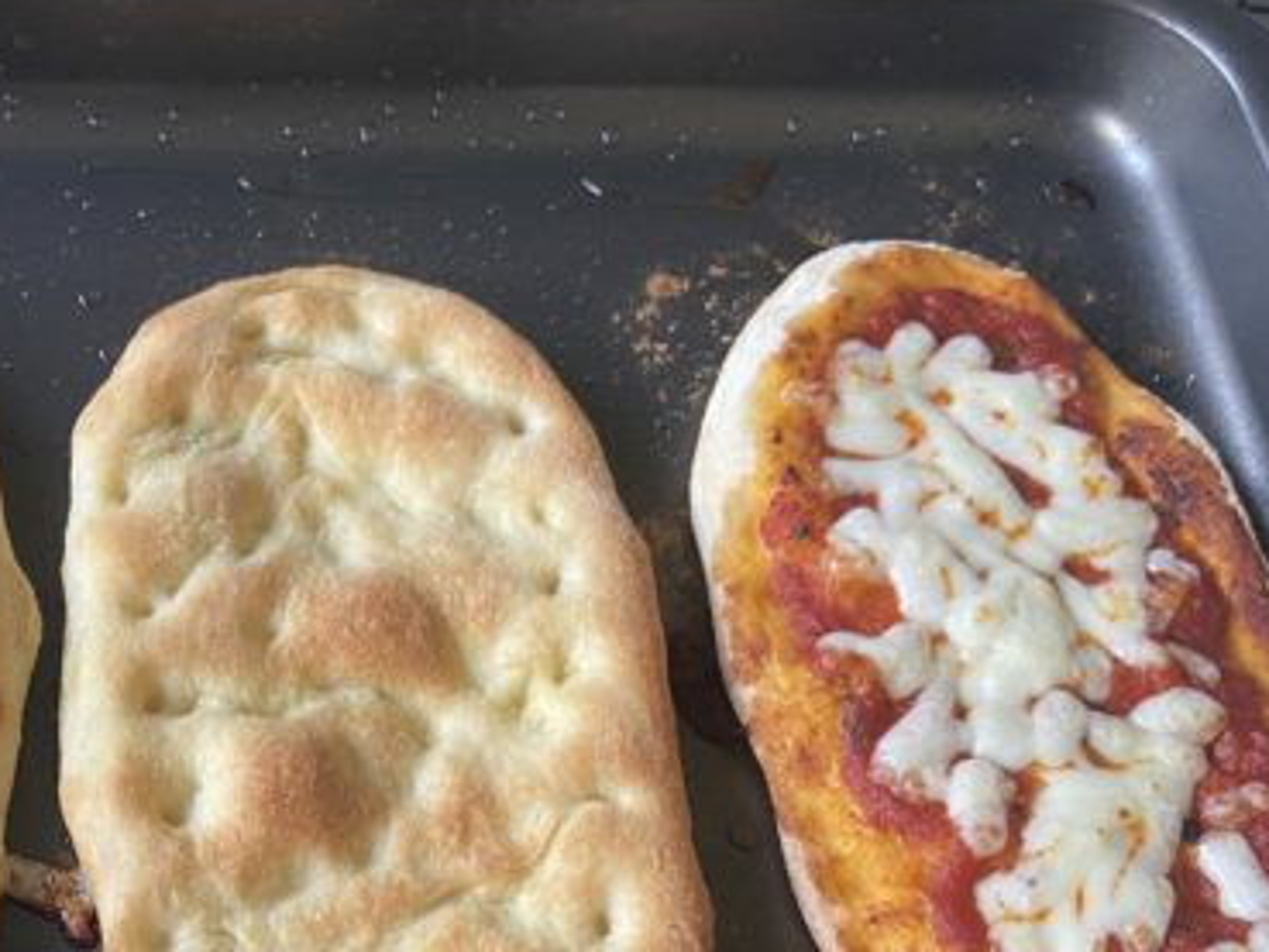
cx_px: 225
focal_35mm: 47
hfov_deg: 38.6
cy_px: 821
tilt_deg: -65.4
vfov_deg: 29.8
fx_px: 1724
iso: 125
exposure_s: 1/60
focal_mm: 4.25
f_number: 1.8
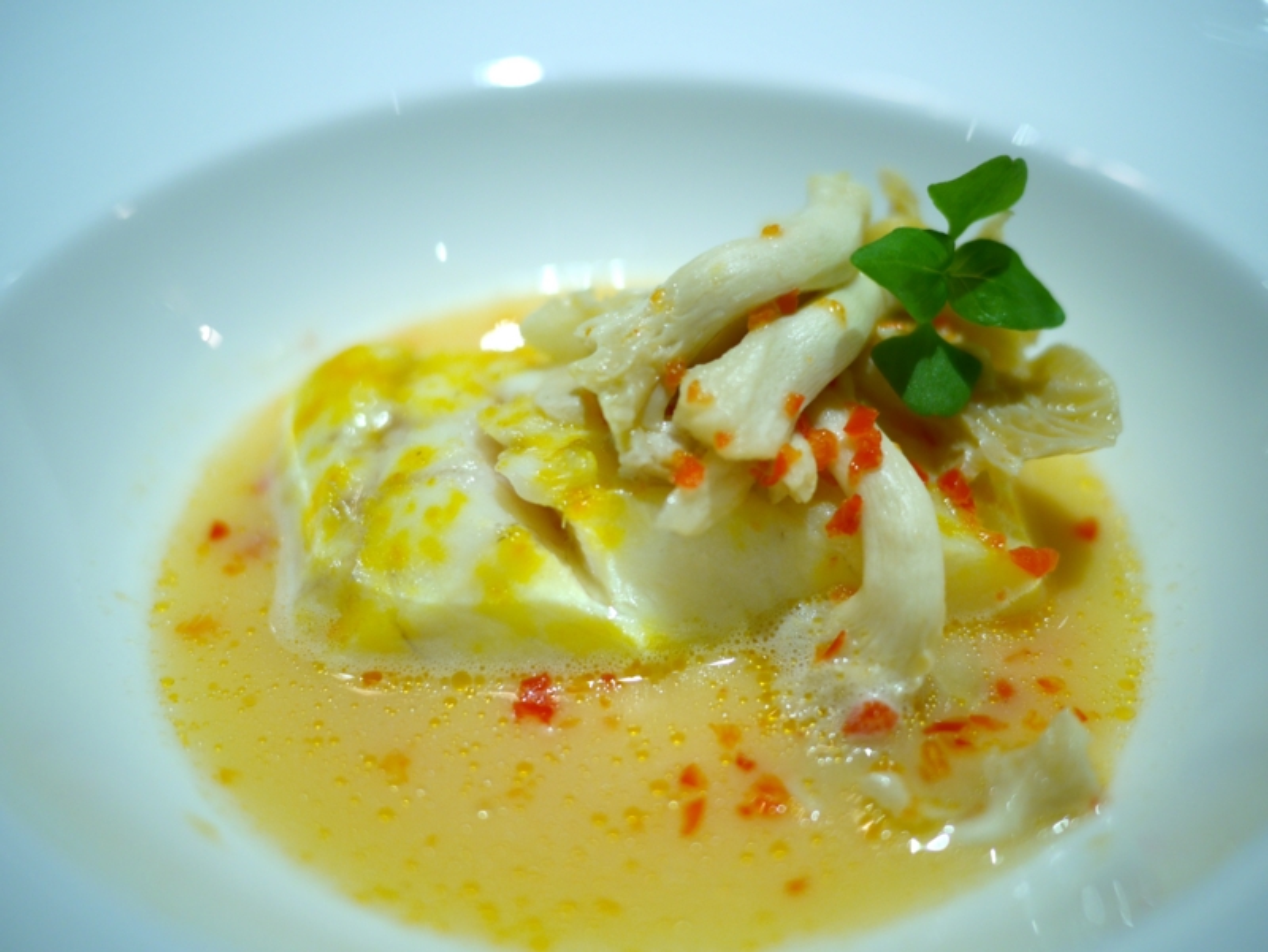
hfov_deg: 46.8
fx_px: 1466
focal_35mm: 40
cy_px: 476
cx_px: 634
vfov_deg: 36.0
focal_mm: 20
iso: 320
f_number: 1.7
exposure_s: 1/60
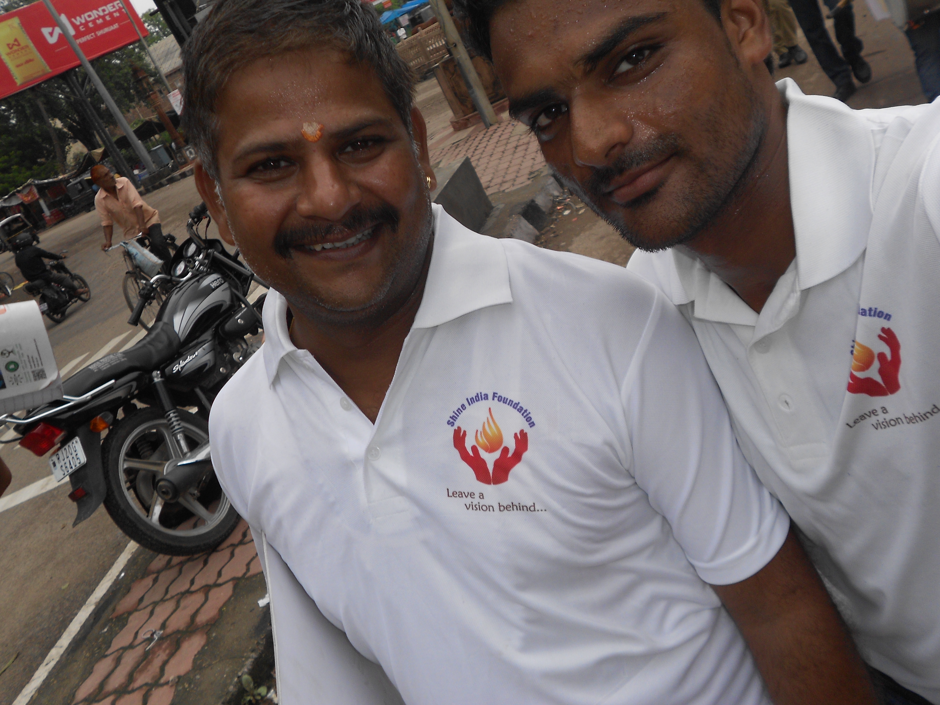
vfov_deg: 44.2
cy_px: 352
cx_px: 470
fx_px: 869
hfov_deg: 56.8
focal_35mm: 32
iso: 80
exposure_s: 1/640
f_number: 3.6
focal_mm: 6
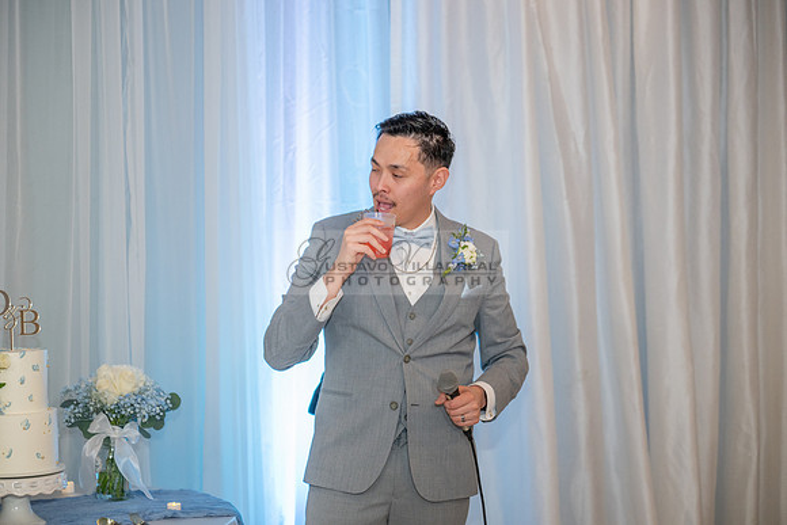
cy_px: 262
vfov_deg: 19.5
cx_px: 394
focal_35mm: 70
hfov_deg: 28.8
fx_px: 1531
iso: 1000
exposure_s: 1/160
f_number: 2.8
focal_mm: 70
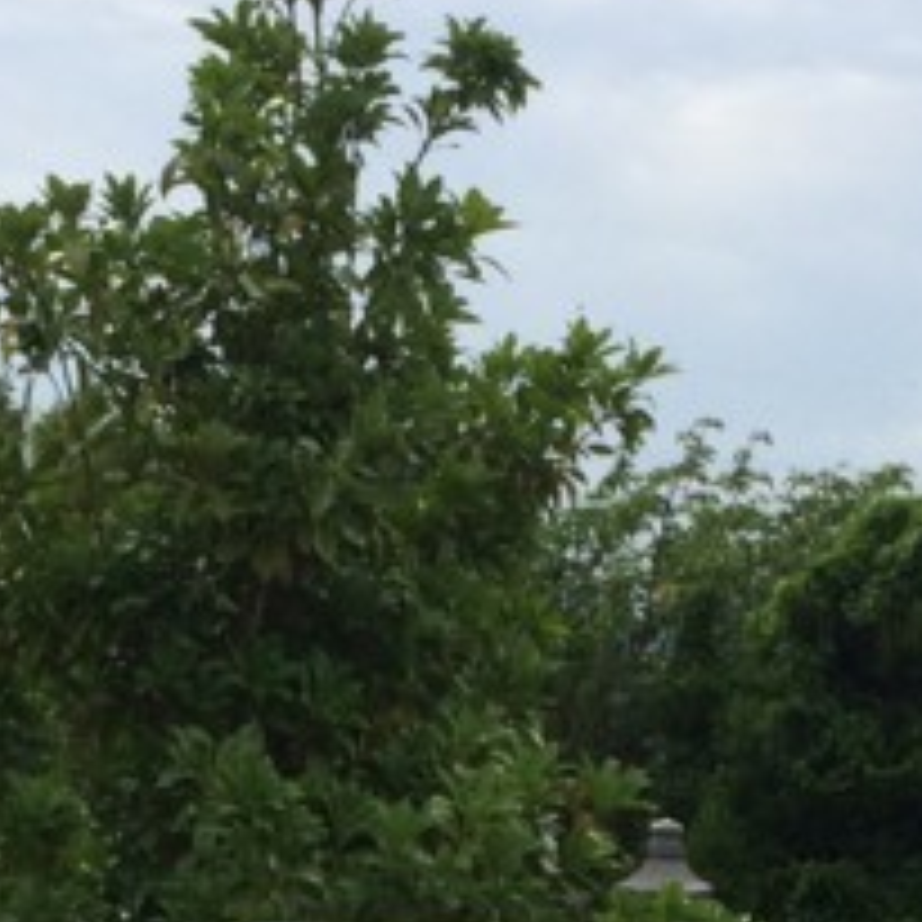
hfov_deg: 13.6
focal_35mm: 128
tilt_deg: -13.6
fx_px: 3857
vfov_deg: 12.6
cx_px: 522
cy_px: 1588
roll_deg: +1.0
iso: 32
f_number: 2.2
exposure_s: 1/2415
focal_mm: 4.15
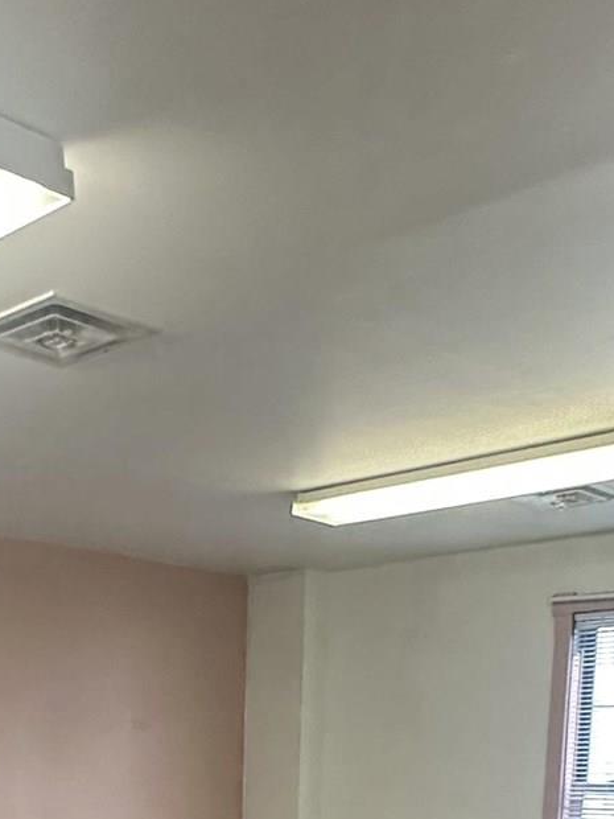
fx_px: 1230
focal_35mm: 52
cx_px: 4
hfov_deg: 26.6
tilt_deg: -5.3
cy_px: 923
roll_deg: -0.1
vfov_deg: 32.0
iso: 200
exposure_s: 1/60
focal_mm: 2.22
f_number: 2.2
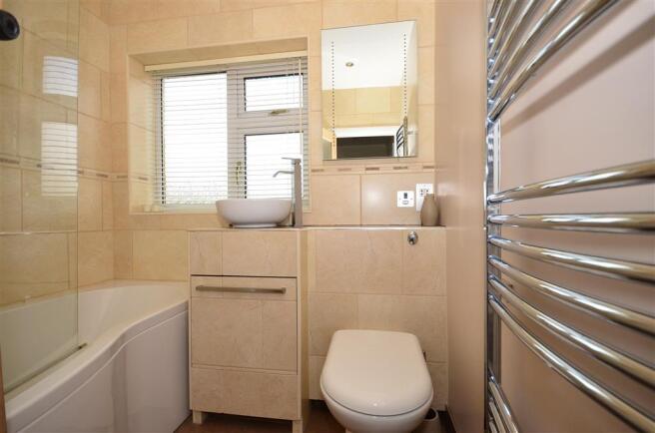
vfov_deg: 77.0
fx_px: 272
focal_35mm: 15
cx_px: 328
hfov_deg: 100.5
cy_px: 216
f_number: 5.6
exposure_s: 1/125
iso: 200
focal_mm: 10
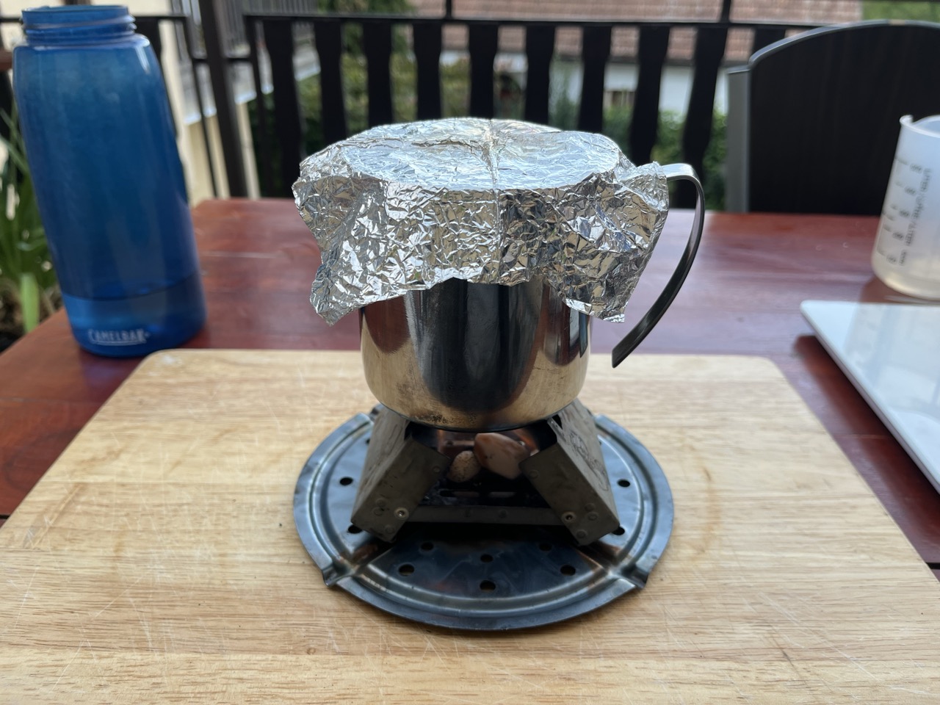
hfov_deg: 67.3
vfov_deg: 53.1
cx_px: 470
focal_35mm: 26
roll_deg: +0.5
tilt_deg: -28.9
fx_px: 706
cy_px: 352
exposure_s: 1/140
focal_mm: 5.1
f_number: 1.6
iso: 32
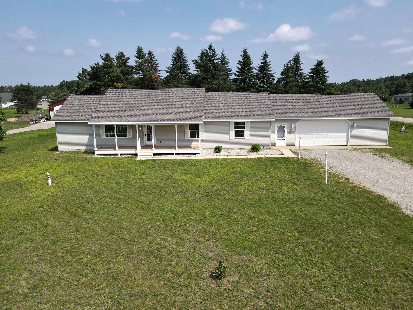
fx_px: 286
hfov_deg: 71.6
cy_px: 155
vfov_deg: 56.8
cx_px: 206
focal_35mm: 24
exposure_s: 1/800
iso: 100
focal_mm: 4.5
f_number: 2.8
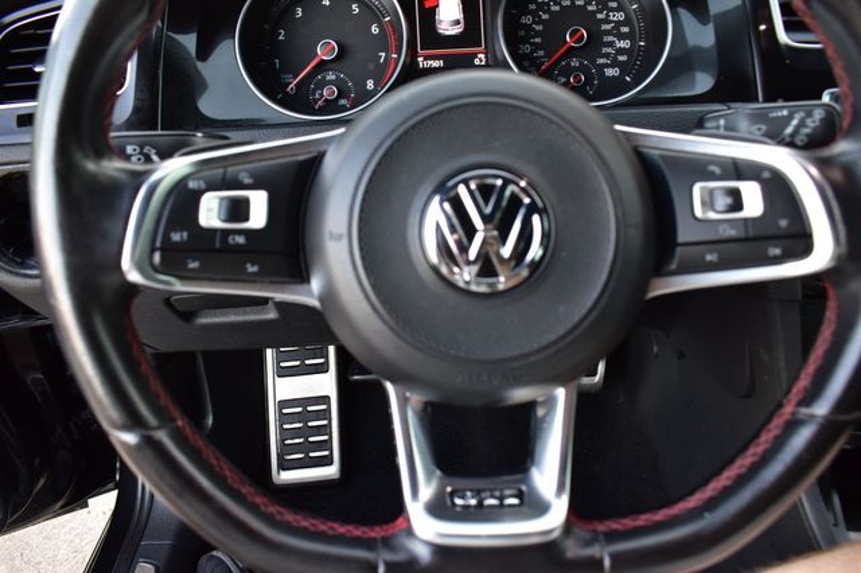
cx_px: 430
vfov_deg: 43.6
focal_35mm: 30
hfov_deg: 62.0
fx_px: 717
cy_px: 286
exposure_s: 1/20
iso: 400
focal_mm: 20
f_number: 6.3
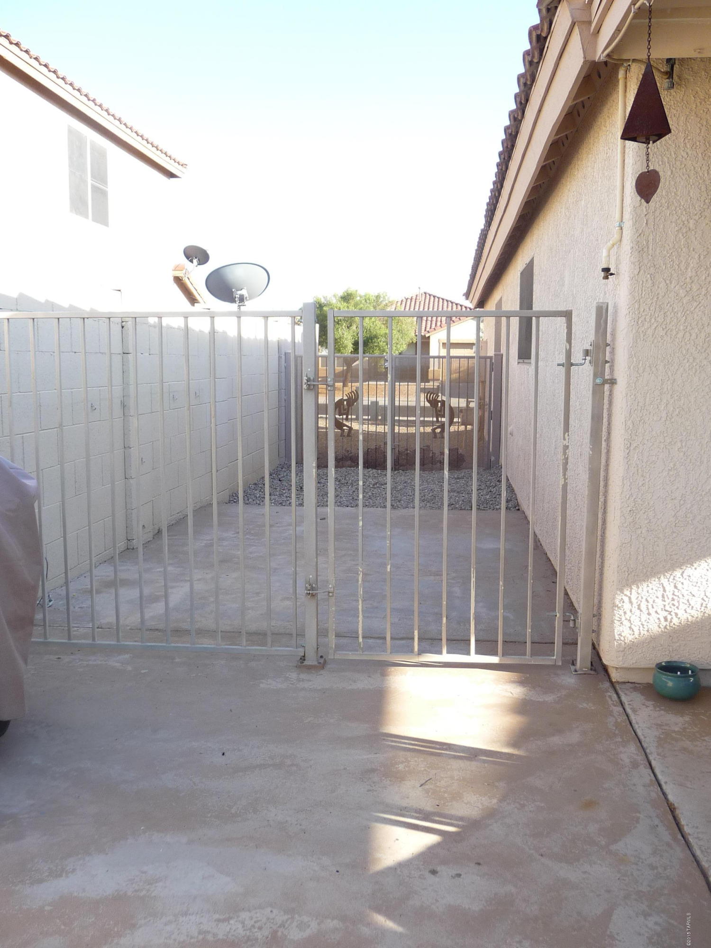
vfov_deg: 58.4
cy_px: 474
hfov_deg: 45.4
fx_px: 849
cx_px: 356
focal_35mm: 31
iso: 100
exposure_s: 1/200
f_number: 3.3
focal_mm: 4.7
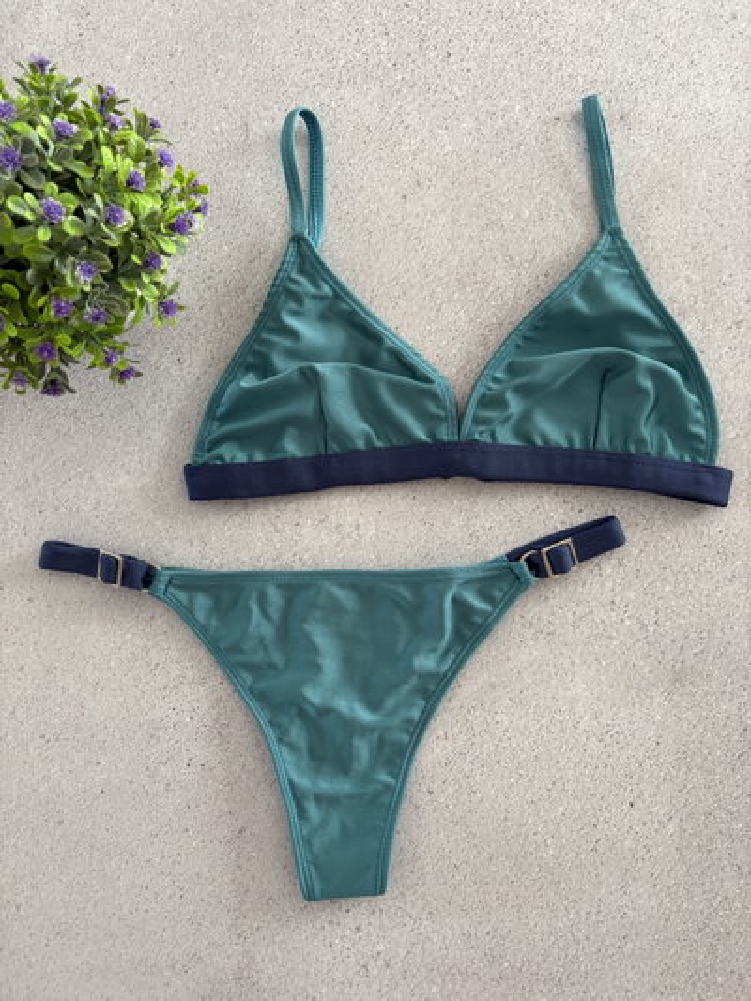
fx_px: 752
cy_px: 500
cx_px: 376
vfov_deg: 67.3
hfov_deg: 53.1
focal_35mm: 26
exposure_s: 1/60
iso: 160
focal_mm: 5.96
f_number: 1.6
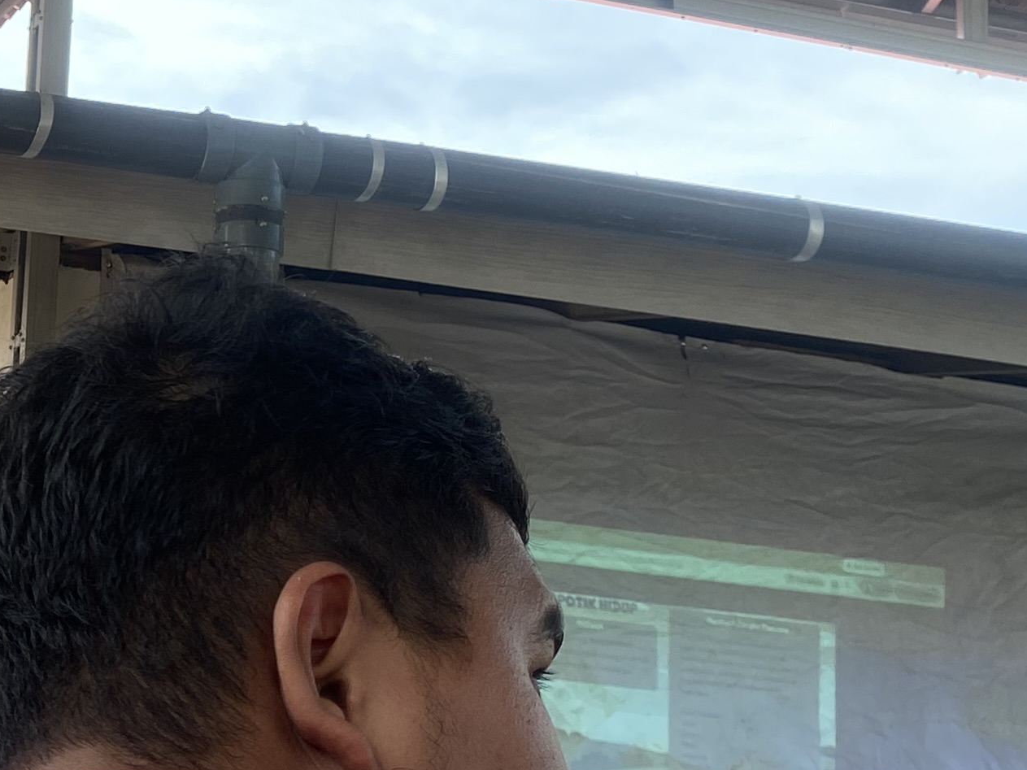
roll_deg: -5.4
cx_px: -283
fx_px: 2462
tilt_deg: +13.2
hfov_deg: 21.5
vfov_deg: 17.8
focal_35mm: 83
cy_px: 328
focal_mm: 4.25
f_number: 1.8
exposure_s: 1/375
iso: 32
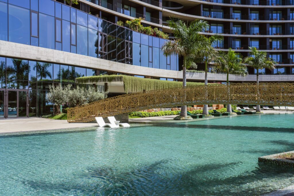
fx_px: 286
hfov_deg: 54.4
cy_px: 98
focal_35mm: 35
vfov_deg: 37.9
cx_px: 147
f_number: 5.6
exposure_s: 1/400
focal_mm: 35
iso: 100
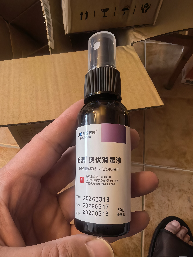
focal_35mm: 25
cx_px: 98
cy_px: 124
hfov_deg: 54.9
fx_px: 186
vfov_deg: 69.4
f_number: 2.2
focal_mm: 1.95
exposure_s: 1/20
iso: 1600
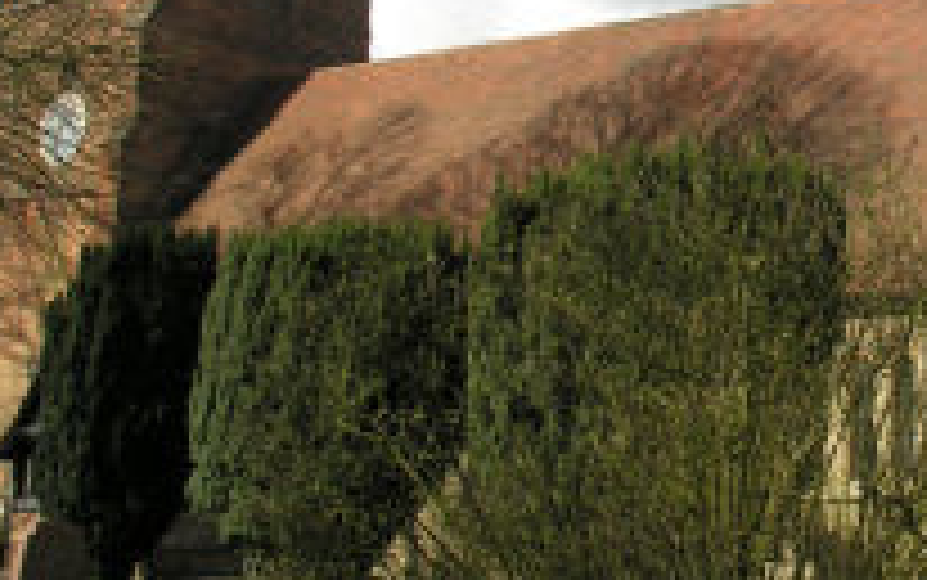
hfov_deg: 24.3
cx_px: 801
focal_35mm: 83
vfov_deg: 15.7
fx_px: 2098
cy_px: 173
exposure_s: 1/60
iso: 50
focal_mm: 8.9
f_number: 8
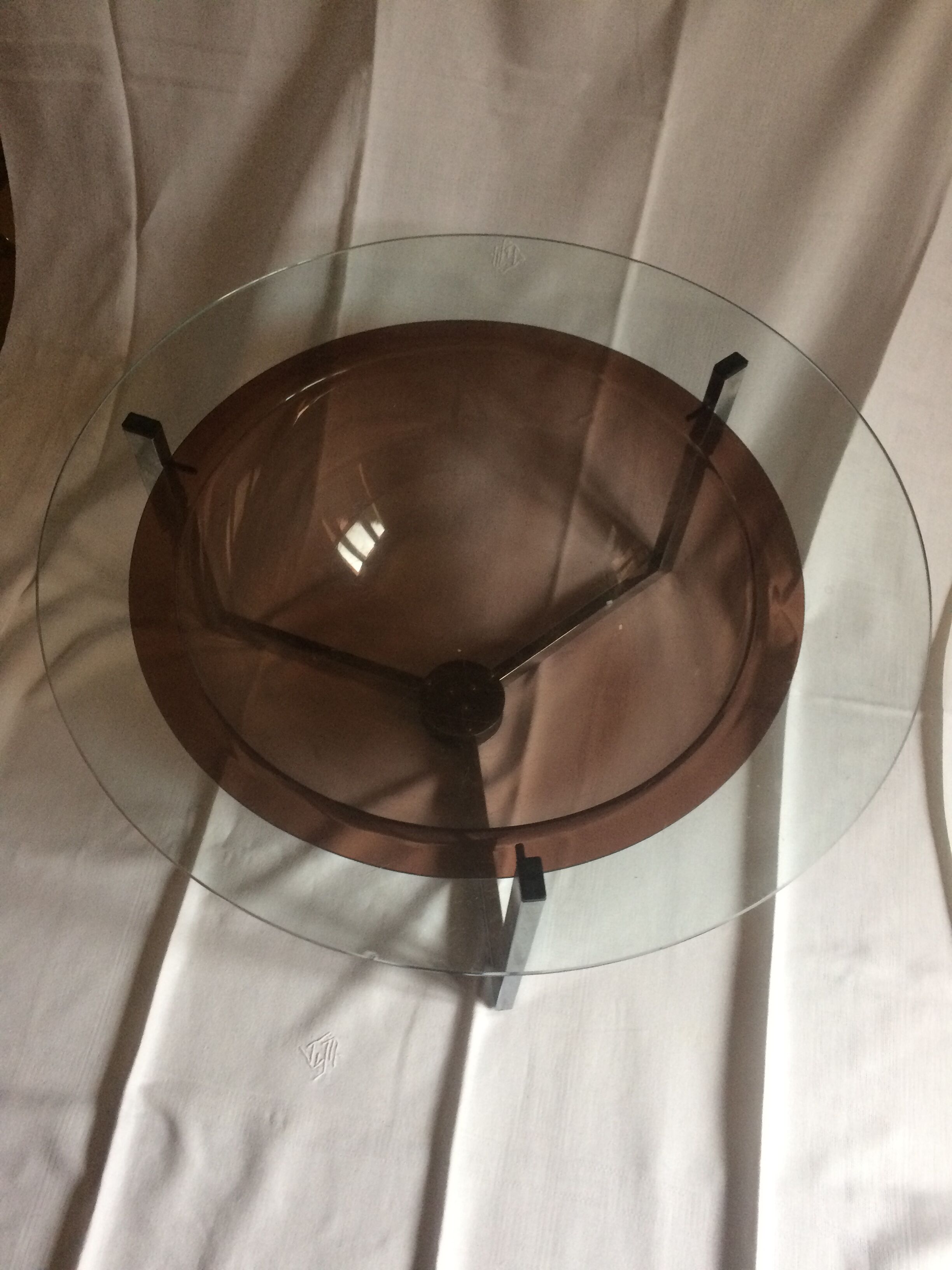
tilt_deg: -61.0
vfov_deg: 61.7
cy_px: 635
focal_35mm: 29
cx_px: 476
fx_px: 1063
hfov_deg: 48.2
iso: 200
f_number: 2.2
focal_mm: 4.15
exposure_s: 1/33
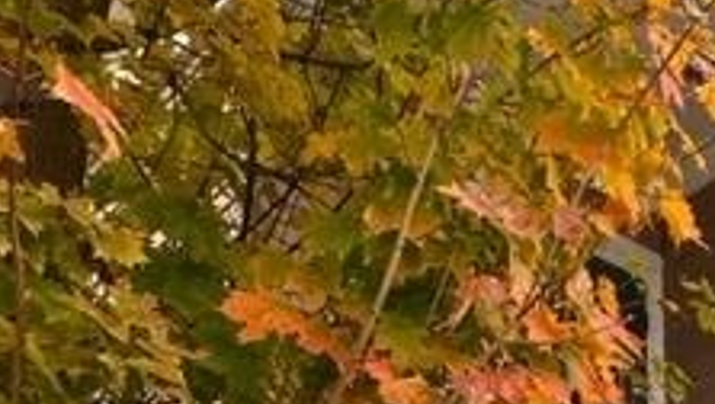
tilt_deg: +9.4
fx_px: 1423
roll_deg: +0.8
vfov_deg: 13.6
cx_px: 760
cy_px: 824
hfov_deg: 26.3
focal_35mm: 75
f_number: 1.78
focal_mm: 6.86
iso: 80
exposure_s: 1/311
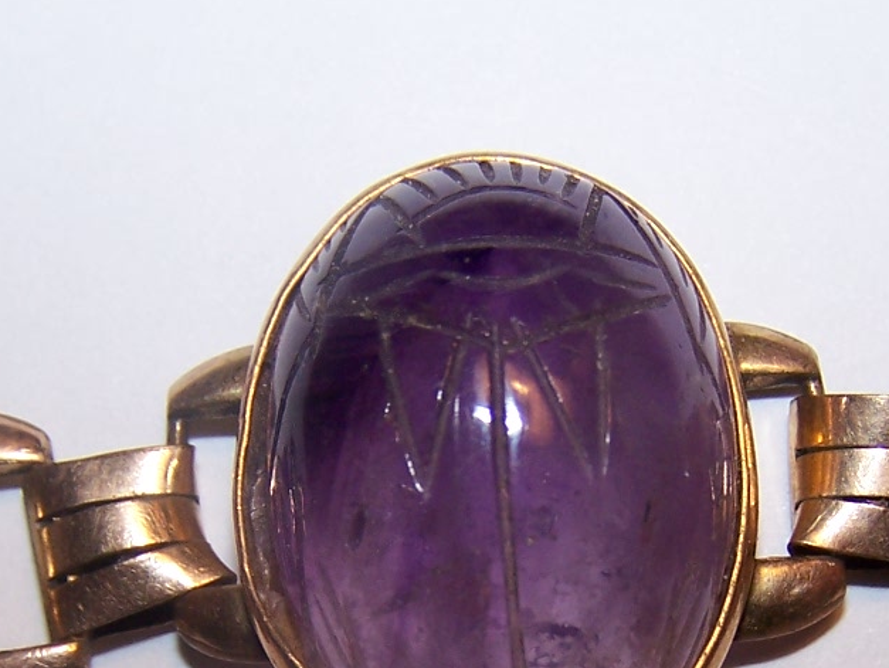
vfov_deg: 15.4
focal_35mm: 94
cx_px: 506
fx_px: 2415
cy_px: 725
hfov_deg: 20.8
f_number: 2.8
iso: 80
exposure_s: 1/60
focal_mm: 6.3
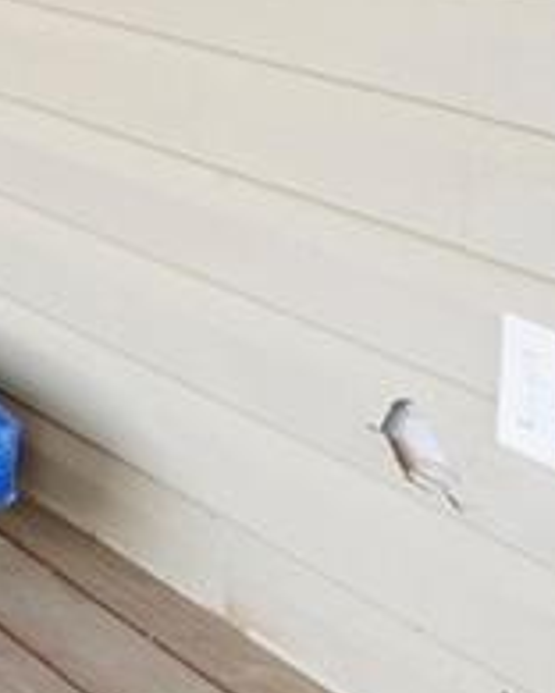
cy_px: -345
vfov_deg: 15.1
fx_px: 2423
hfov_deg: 9.5
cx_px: -1213
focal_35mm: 118
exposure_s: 1/4
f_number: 8
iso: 100
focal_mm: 24
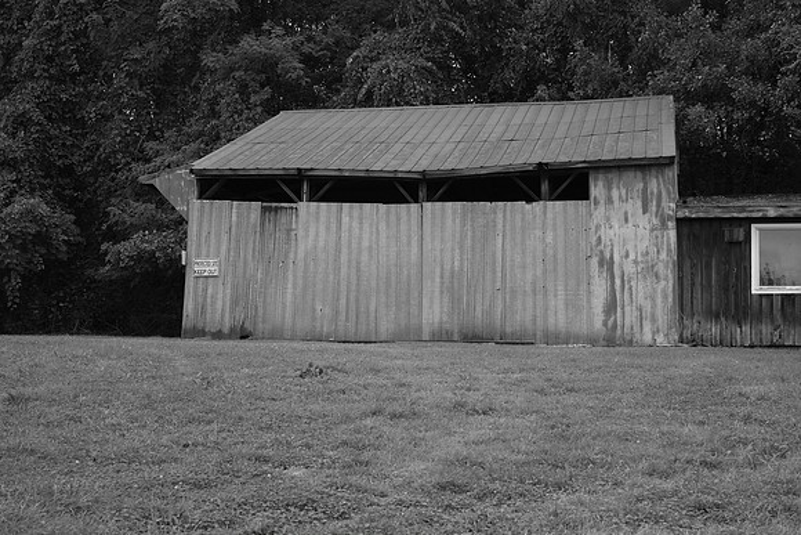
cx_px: 400
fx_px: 1179
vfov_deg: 25.5
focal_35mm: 53
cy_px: 268
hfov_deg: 37.5
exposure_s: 1/110
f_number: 5
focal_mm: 35
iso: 200
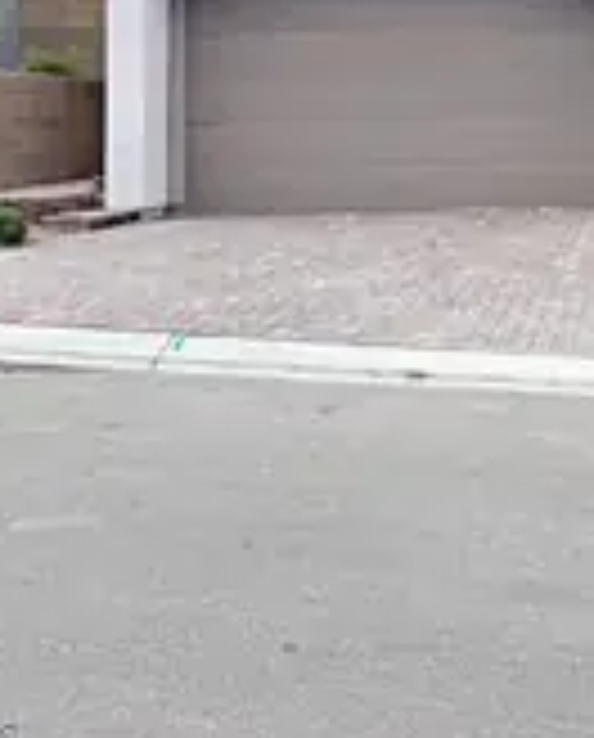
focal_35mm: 57
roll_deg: +0.6
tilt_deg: +1.6
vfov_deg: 31.6
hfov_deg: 24.2
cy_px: 90
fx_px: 1248
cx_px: 724
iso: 80
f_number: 1.78
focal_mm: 6.76
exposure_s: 1/4167
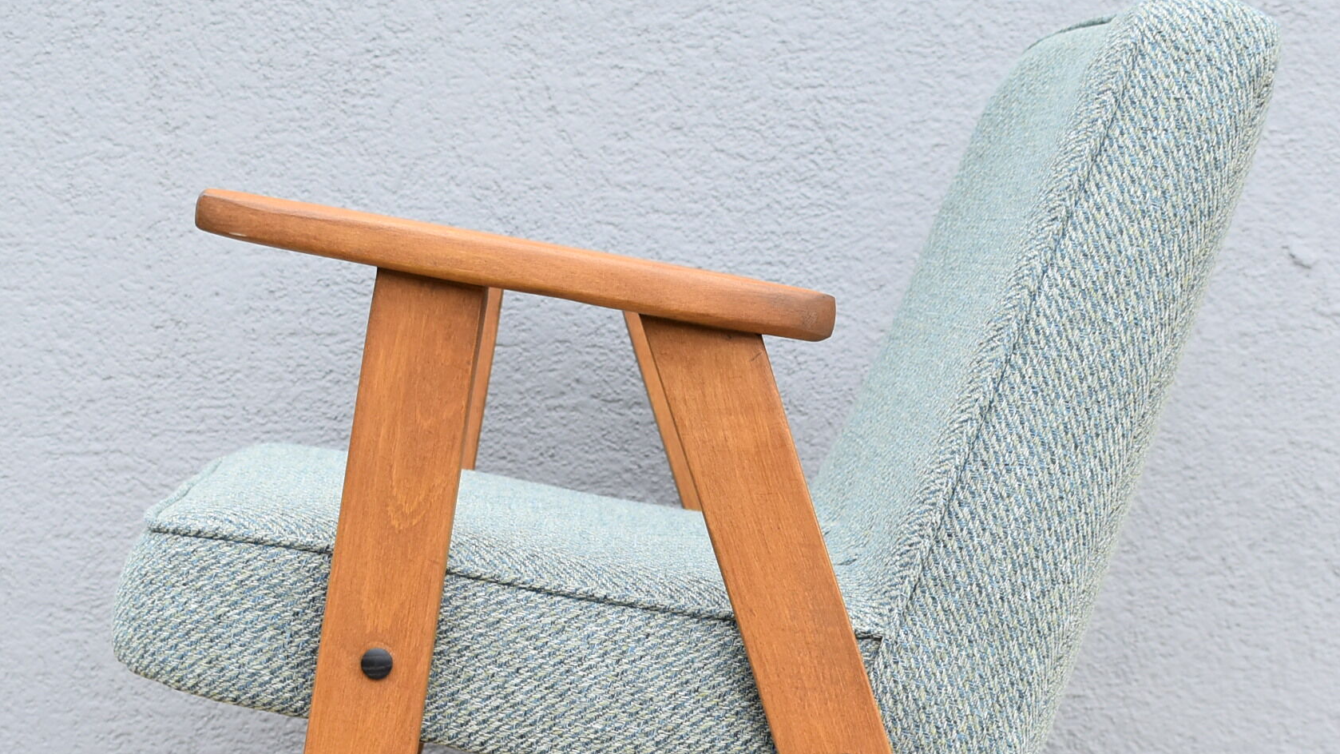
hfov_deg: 24.5
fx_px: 3089
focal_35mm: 87
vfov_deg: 13.8
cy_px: 656
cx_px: 670
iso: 450
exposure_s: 1/125
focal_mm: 31
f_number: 5.6
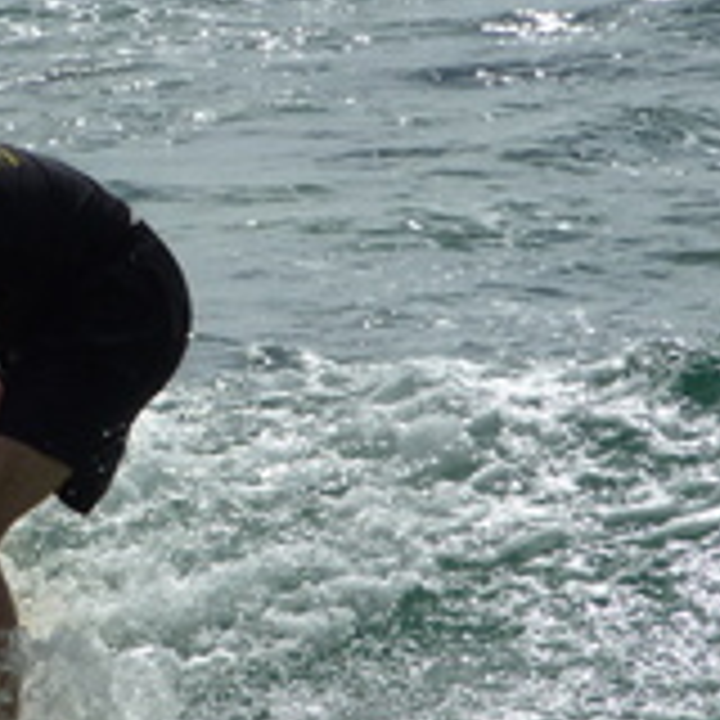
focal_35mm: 662
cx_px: 45
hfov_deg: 2.6
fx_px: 15578
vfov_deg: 2.6
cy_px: 414
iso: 80
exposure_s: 1/1300
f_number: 6.3
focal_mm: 49.2
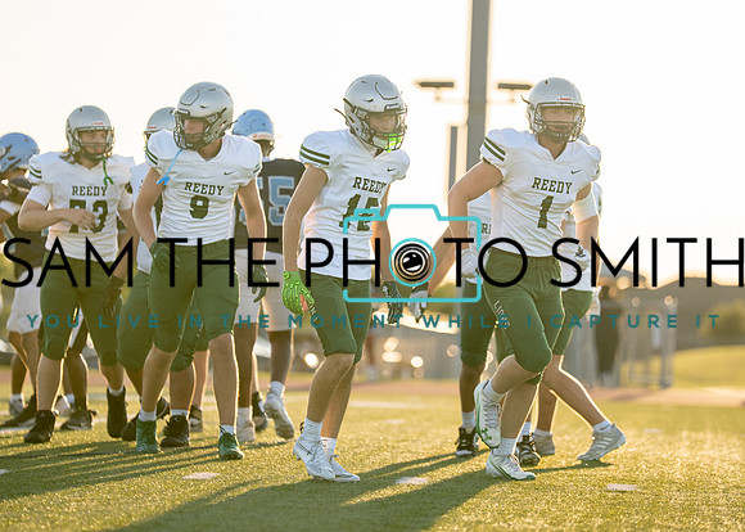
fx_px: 4713
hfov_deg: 9.0
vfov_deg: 6.5
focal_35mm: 223
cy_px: 238
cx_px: 393
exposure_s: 1/2500
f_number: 2.8
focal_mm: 178
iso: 400
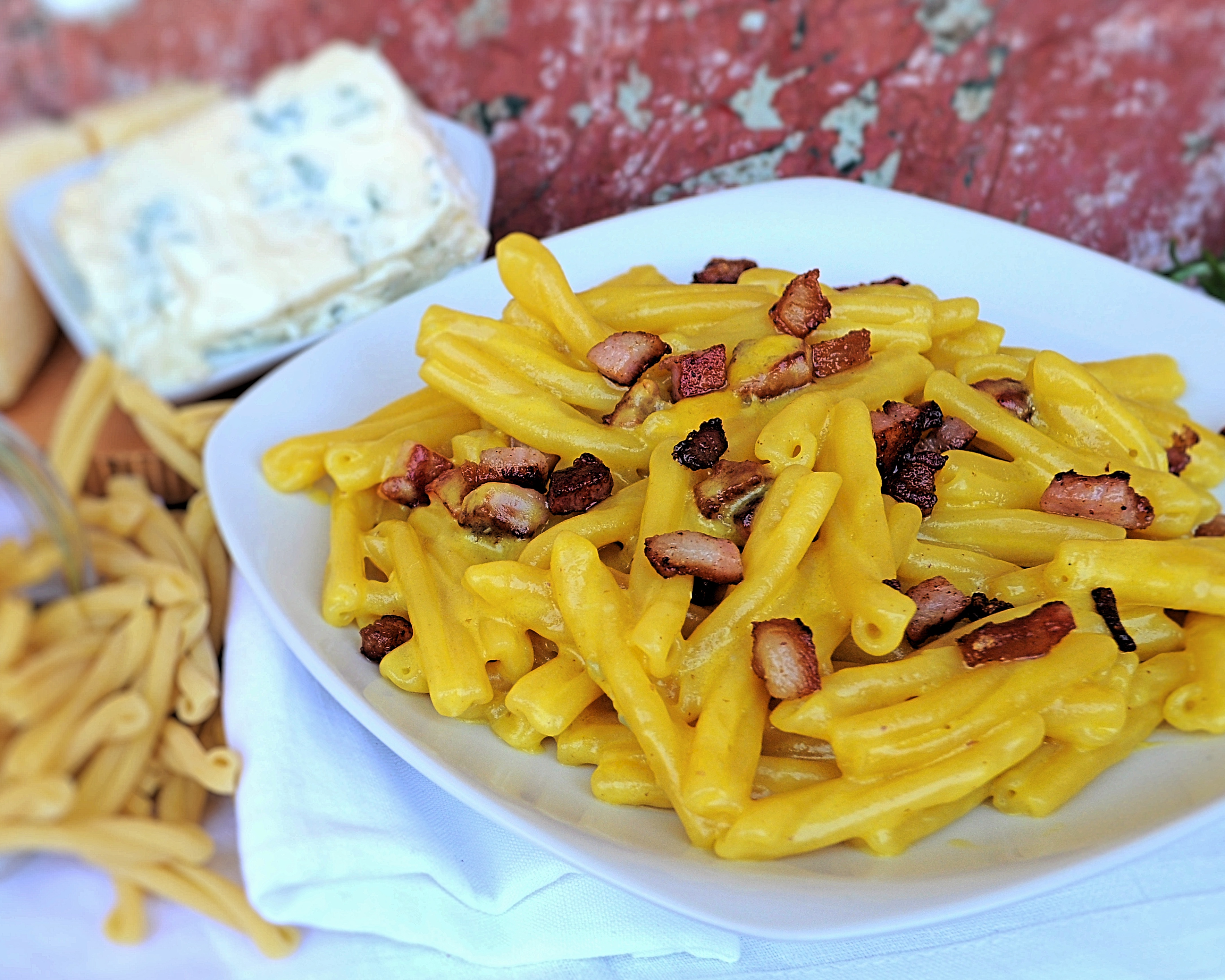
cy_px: 488
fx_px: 1487
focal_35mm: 41
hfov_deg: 44.6
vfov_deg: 36.5
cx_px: 500
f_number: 5.6
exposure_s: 1/125
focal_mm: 24
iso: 220
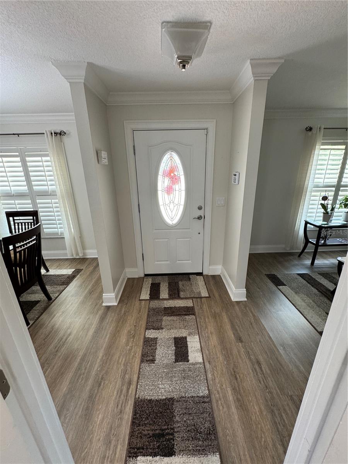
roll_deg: +1.0
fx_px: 188
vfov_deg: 102.1
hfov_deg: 85.7
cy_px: 232
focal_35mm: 14
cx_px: 174
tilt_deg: -18.0
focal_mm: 2.22
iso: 160
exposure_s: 1/60
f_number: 2.2
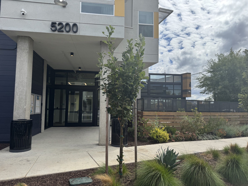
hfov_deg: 71.6
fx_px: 172
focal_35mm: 24
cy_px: 93
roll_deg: +0.1
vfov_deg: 56.8
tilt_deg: +5.1
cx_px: 124
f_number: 1.78
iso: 80
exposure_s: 1/4049
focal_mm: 6.76
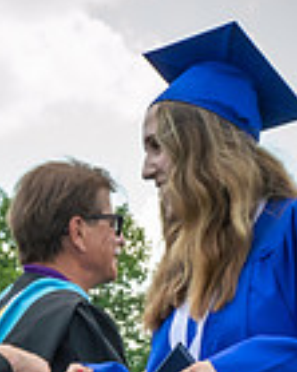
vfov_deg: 9.4
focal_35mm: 199
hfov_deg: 7.8
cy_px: 565
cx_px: 78
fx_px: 2189
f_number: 7.1
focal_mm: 29
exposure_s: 1/200
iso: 200
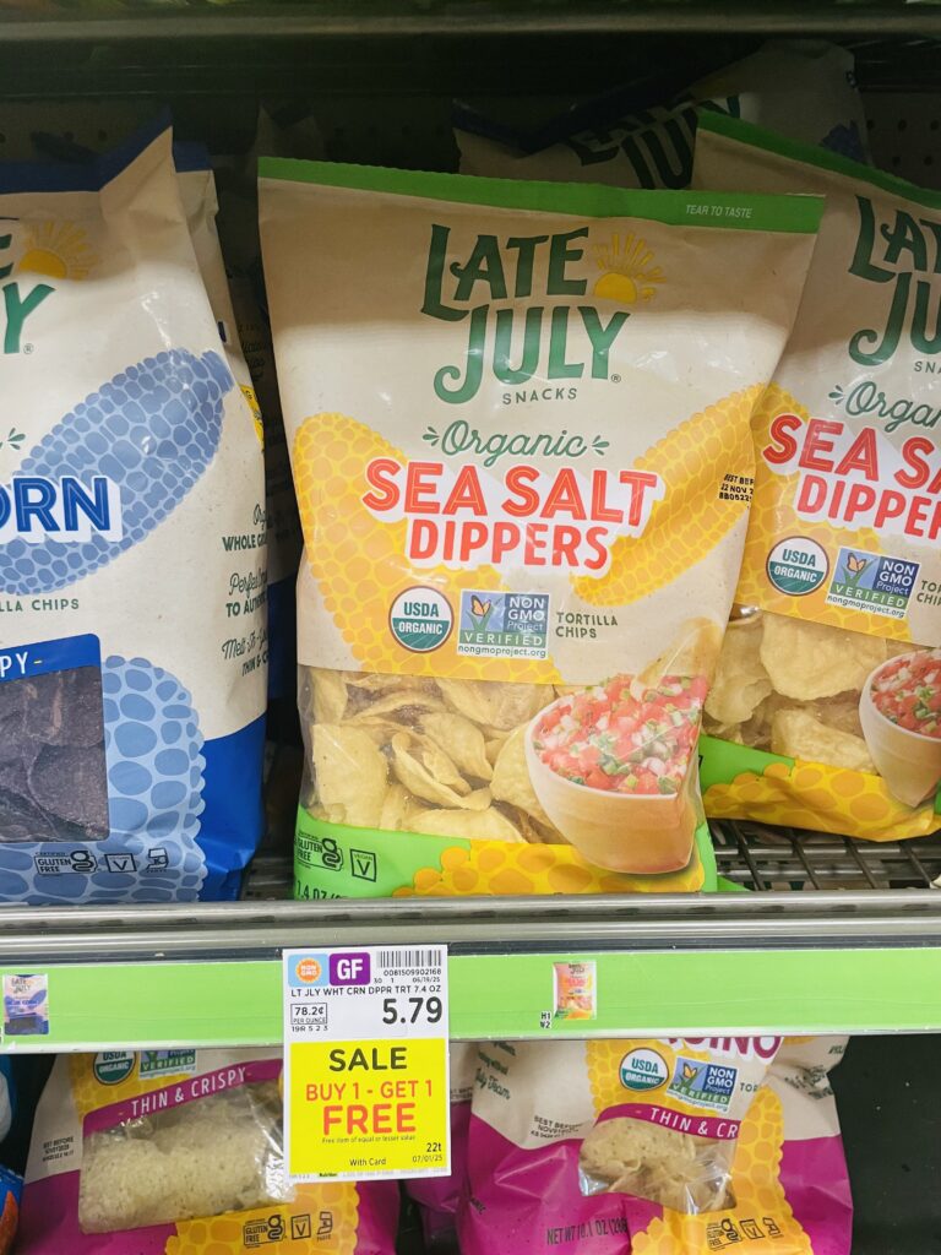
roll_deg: +1.5
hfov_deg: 53.1
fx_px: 942
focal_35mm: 26
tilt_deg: -28.1
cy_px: 628
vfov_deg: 67.3
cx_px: 470
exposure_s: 1/60
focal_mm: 4.2
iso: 160
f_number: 1.6
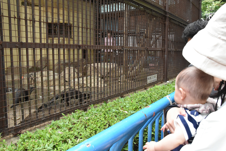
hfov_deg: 57.2
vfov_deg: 40.0
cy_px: 76
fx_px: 207
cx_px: 113
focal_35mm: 33
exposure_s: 1/500
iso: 4000
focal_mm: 22
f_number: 11
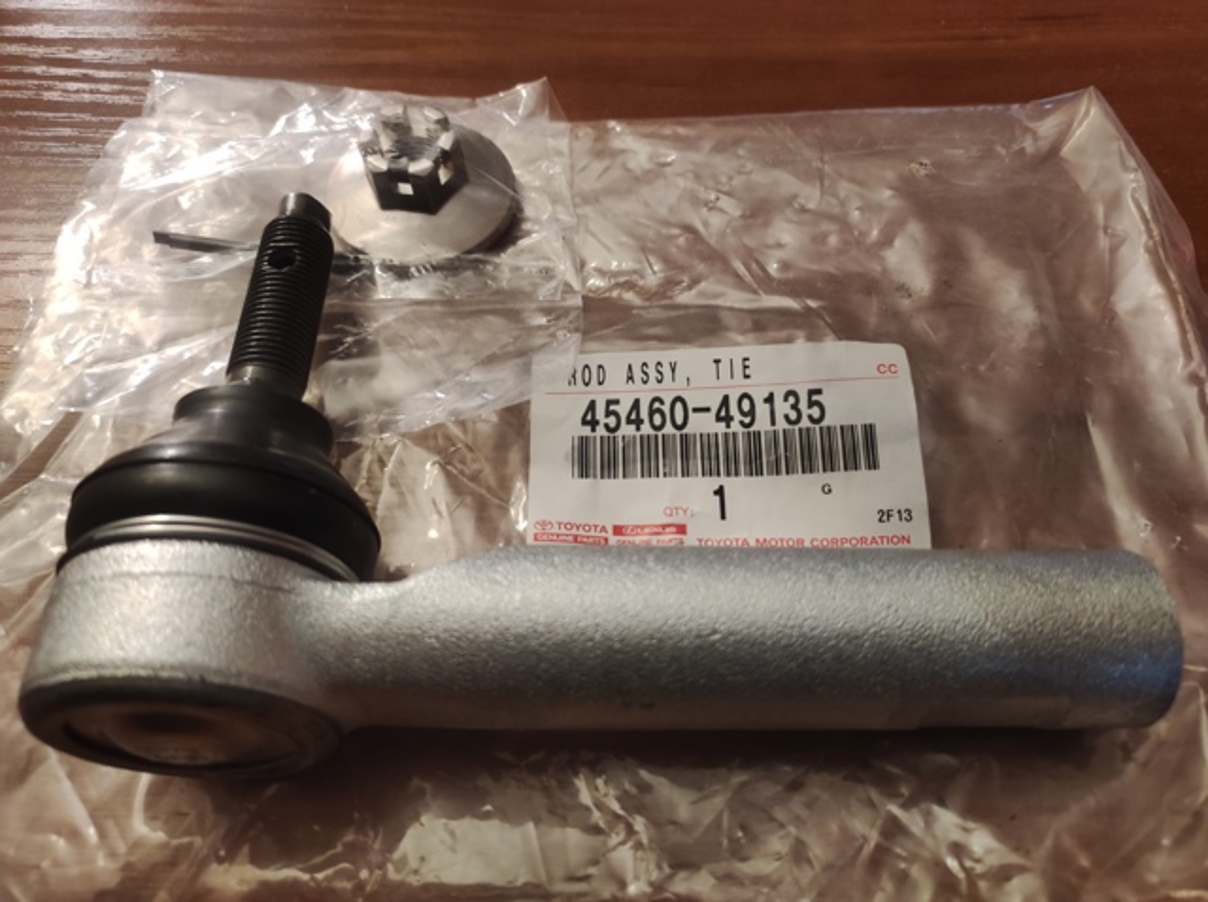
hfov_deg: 91.1
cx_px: 604
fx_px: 592
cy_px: 451
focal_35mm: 17
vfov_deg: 74.6
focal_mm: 4.74
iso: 716
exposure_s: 1/33
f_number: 1.79
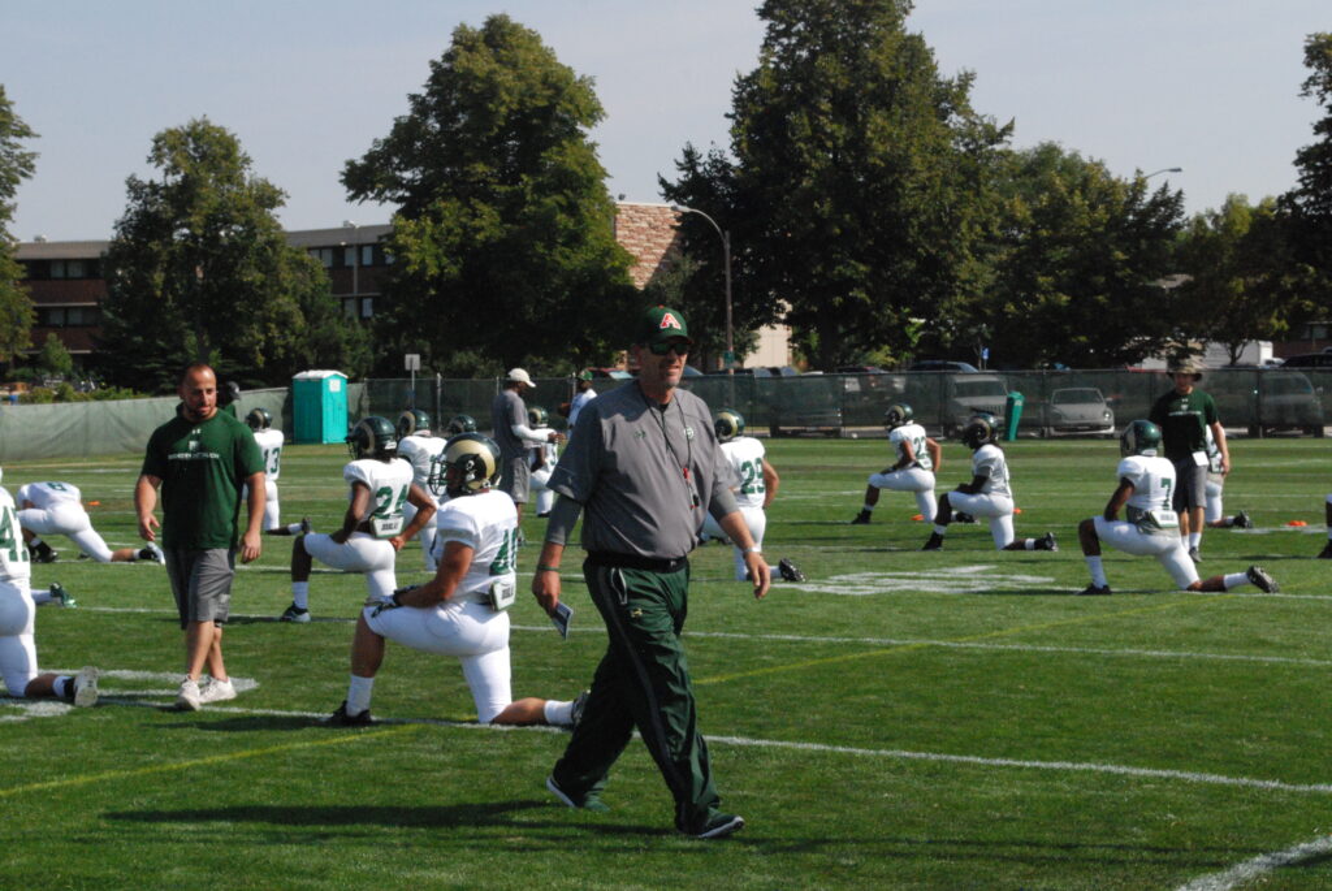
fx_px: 3055
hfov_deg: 24.6
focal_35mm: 82
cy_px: 446
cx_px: 666
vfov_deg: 16.6
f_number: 16
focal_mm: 55
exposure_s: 1/1000
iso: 1600
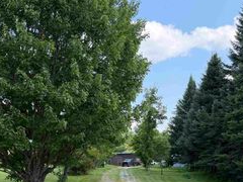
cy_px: 166
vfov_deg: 27.9
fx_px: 351
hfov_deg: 38.2
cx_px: 119
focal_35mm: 50
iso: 100
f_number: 1.78
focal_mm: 6.76
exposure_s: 1/1174
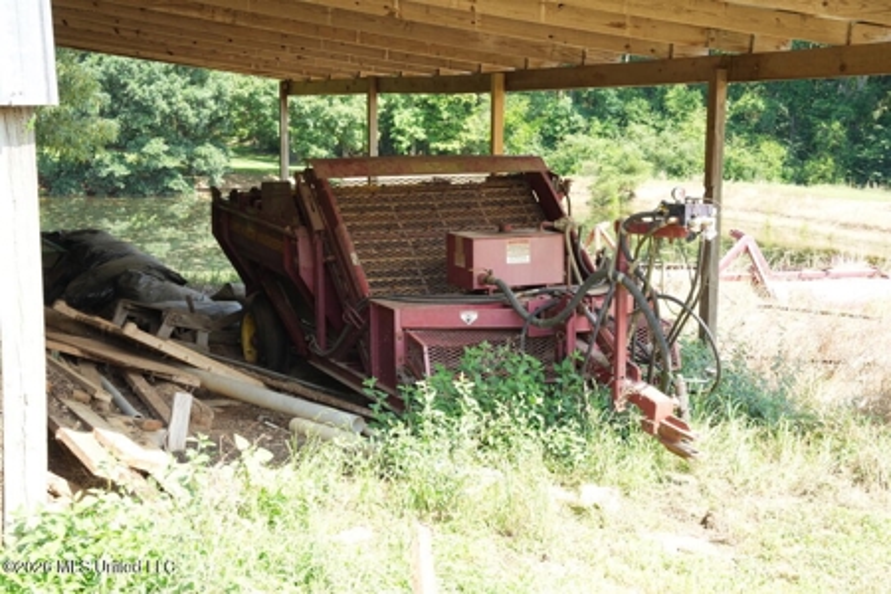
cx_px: 446
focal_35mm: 55
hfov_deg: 36.2
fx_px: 1361
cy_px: 297
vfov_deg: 24.6
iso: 400
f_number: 11
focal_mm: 55
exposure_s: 1/40
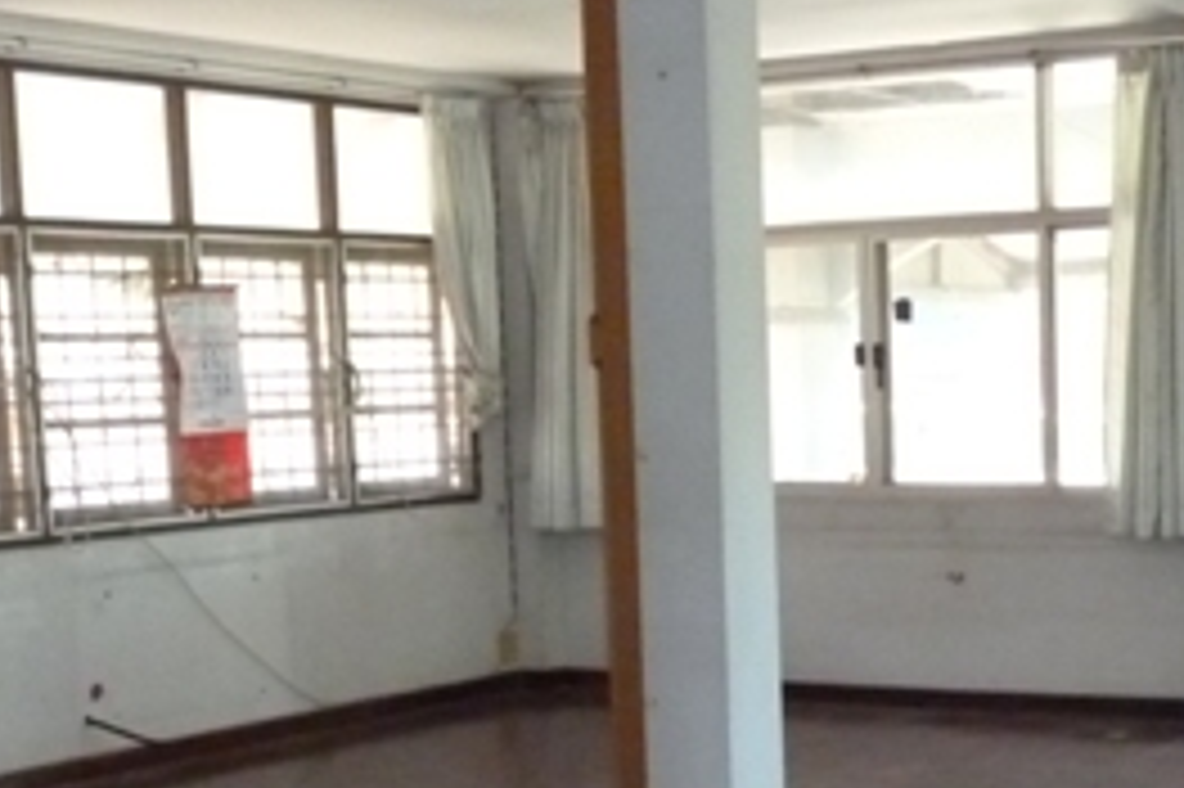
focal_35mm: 71
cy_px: 684
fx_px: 2334
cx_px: 864
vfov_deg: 18.9
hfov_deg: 28.1
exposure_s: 1/60
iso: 800
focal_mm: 5
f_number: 3.1
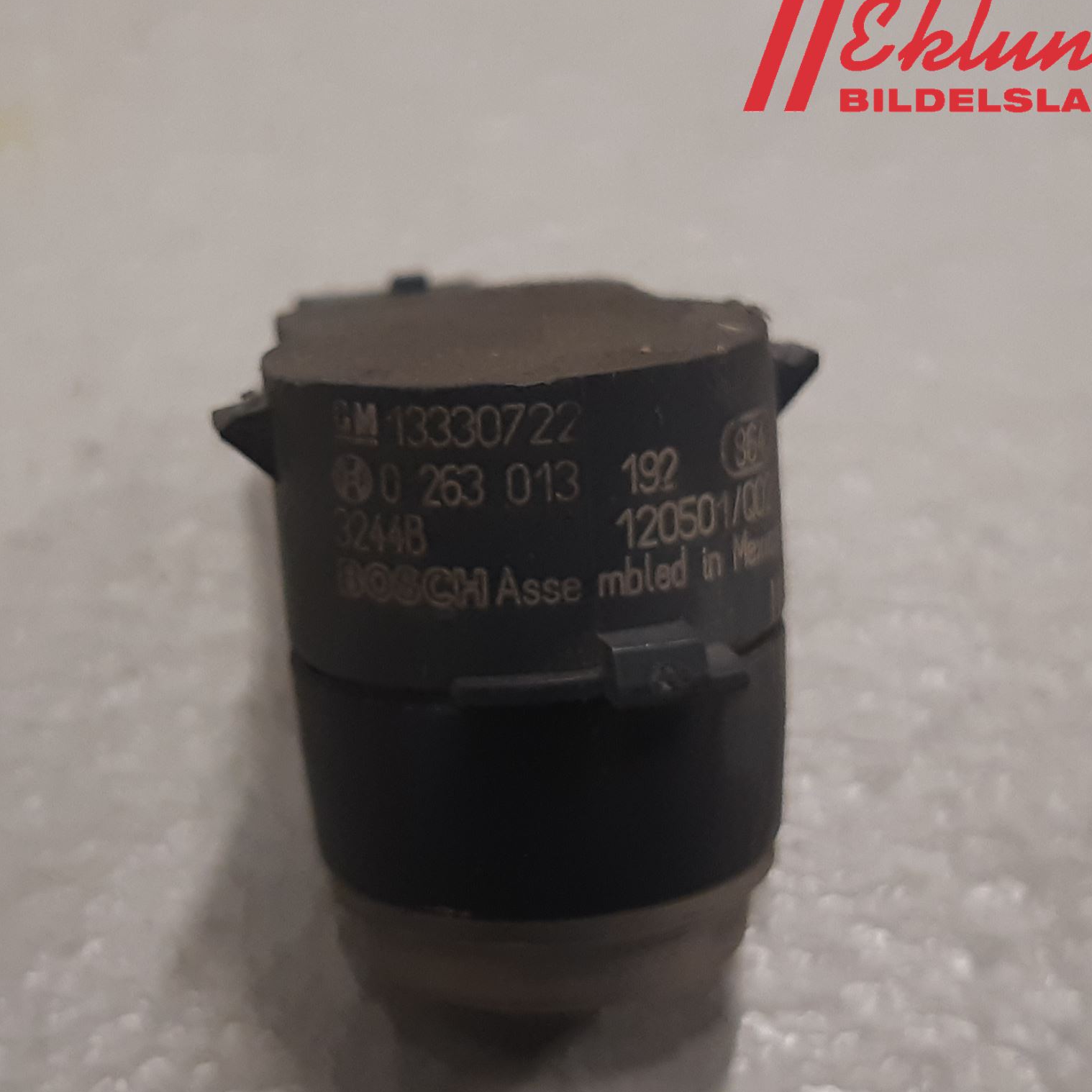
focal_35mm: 31
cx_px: 448
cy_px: 542
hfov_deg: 52.2
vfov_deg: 52.5
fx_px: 1106
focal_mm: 3.93
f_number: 1.7
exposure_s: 1/50
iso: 100
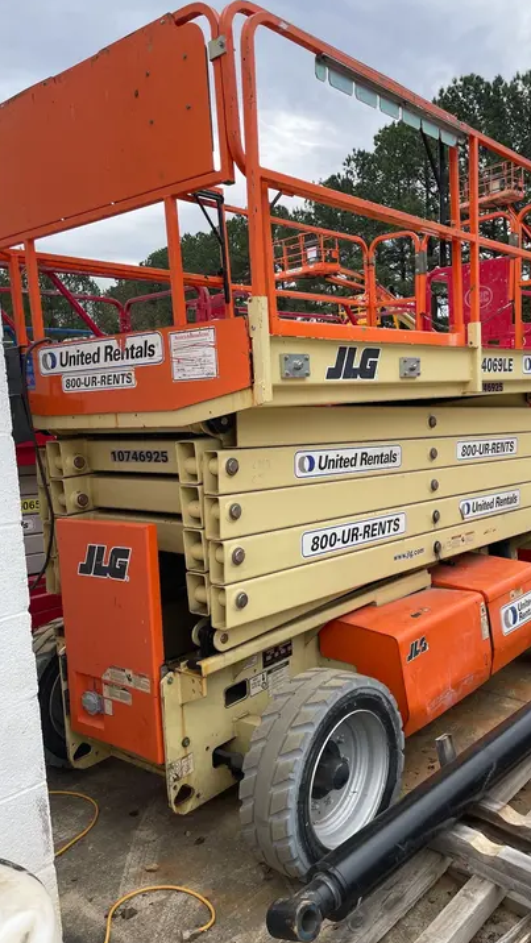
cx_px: 340
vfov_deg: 66.1
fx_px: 726
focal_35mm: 29
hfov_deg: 39.9
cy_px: 476
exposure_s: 1/121
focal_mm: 4.2
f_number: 1.6
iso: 40
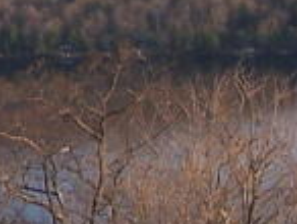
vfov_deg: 4.9
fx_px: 2587
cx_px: -283
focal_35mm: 301
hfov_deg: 6.4
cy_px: -122
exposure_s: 1/200
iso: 80
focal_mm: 7.1
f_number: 2.9
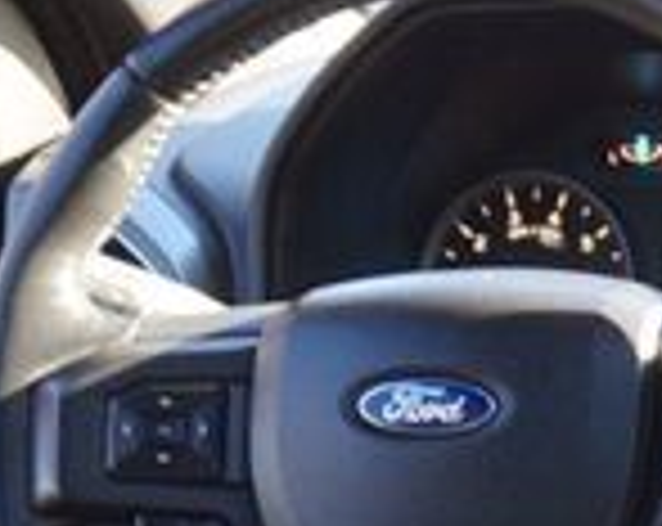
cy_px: 593
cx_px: 986
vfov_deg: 10.8
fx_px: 2758
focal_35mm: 141
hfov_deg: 13.0
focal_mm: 23
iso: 400
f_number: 4.5
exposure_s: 1/60
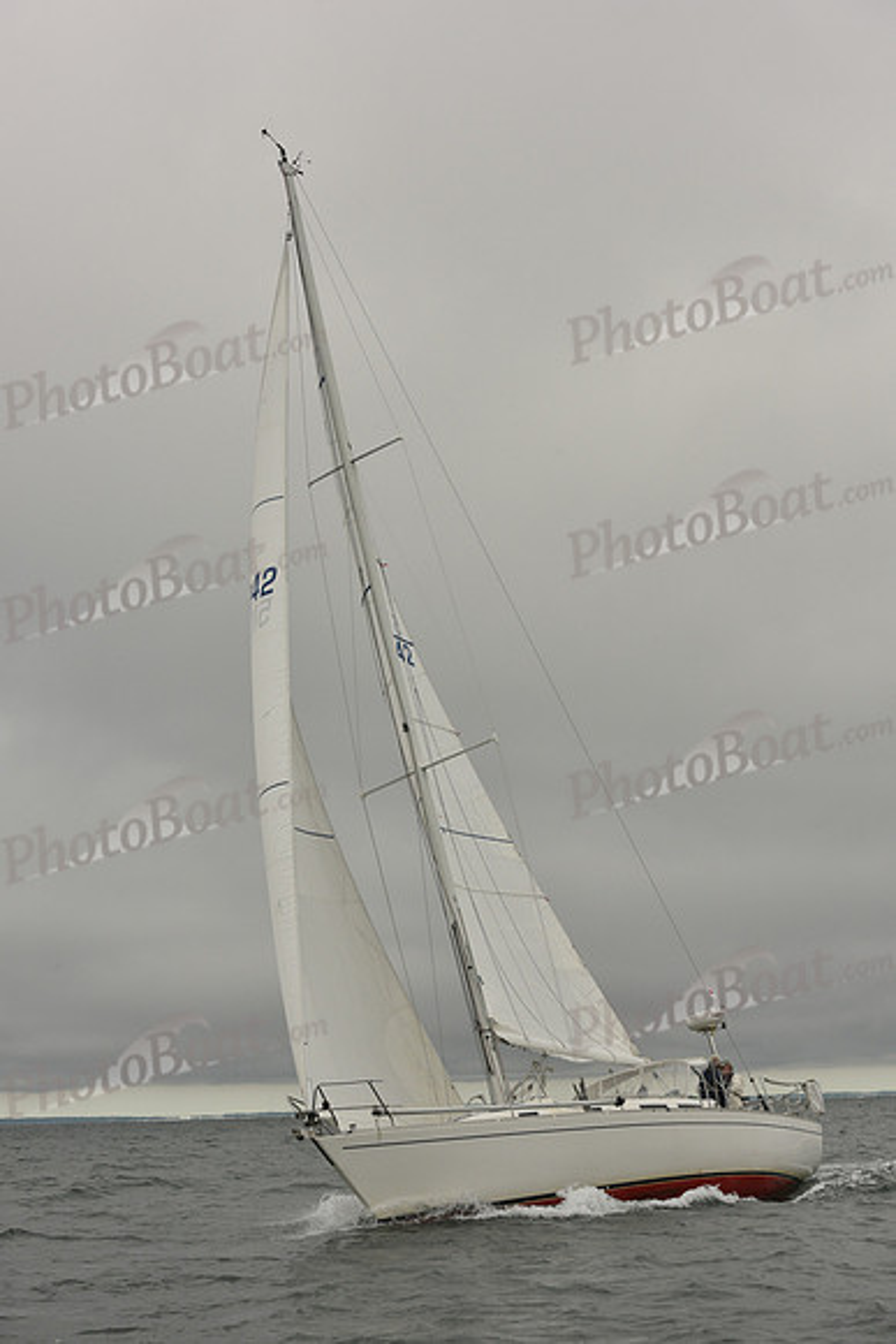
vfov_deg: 28.8
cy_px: 672
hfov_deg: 19.5
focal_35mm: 70
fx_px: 2612
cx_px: 448
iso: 320
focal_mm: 70
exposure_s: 1/800
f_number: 9
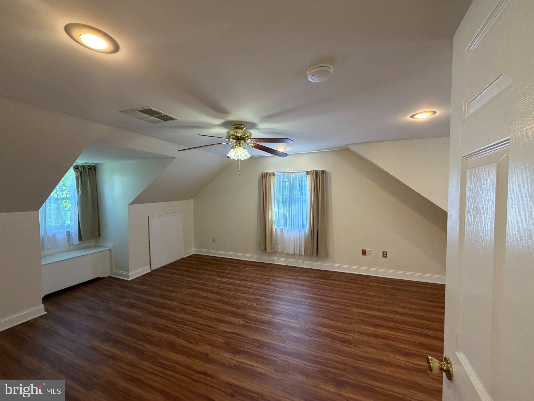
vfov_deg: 85.7
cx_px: 267
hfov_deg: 102.1
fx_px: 216
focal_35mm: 14
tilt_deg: -2.6
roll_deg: -0.1
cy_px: 200
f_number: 2.2
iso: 250
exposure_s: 1/120
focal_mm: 2.22
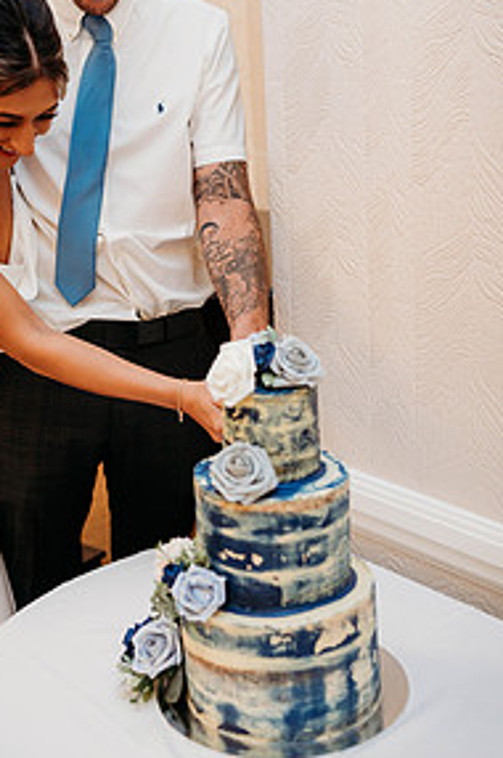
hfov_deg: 24.4
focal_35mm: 55
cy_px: 281
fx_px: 1155
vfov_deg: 36.1
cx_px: 165
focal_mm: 35
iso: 800
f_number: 2.5
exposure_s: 1/200
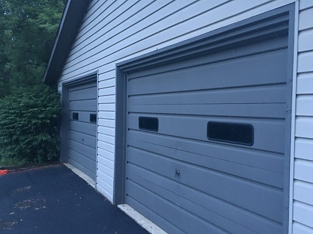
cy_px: 120
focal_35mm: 30
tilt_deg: -1.1
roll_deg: -1.4
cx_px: 159
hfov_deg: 60.0
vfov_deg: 46.8
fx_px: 271
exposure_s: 1/4
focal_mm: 4.15
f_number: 2.2
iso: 50
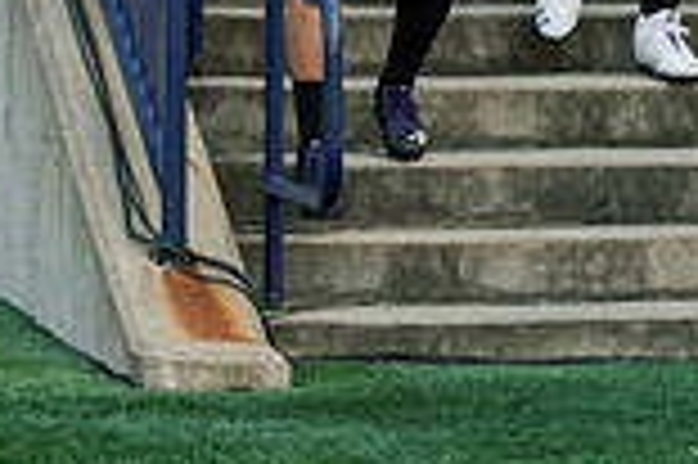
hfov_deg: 5.4
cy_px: -259
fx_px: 7399
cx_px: 446
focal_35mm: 382
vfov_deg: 3.6
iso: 800
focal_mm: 102
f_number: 4.5
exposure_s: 1/500
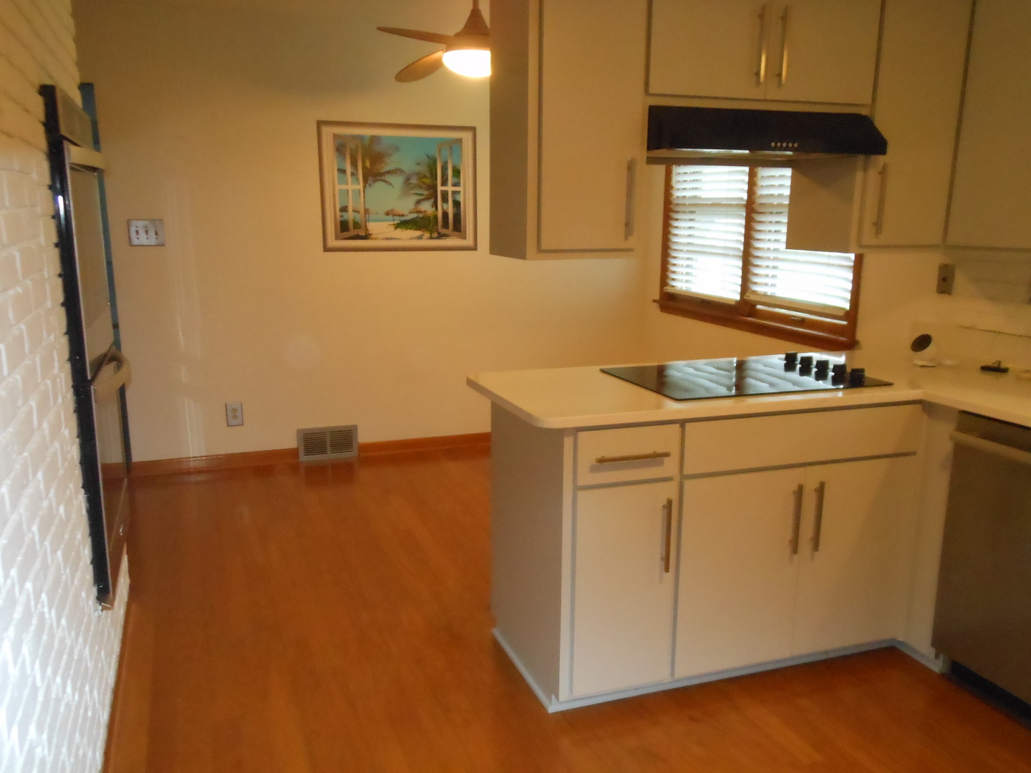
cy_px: 386
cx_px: 516
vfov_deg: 48.2
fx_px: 864
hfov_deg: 61.7
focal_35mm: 29
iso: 640
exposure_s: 1/25
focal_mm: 5.2
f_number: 3.3
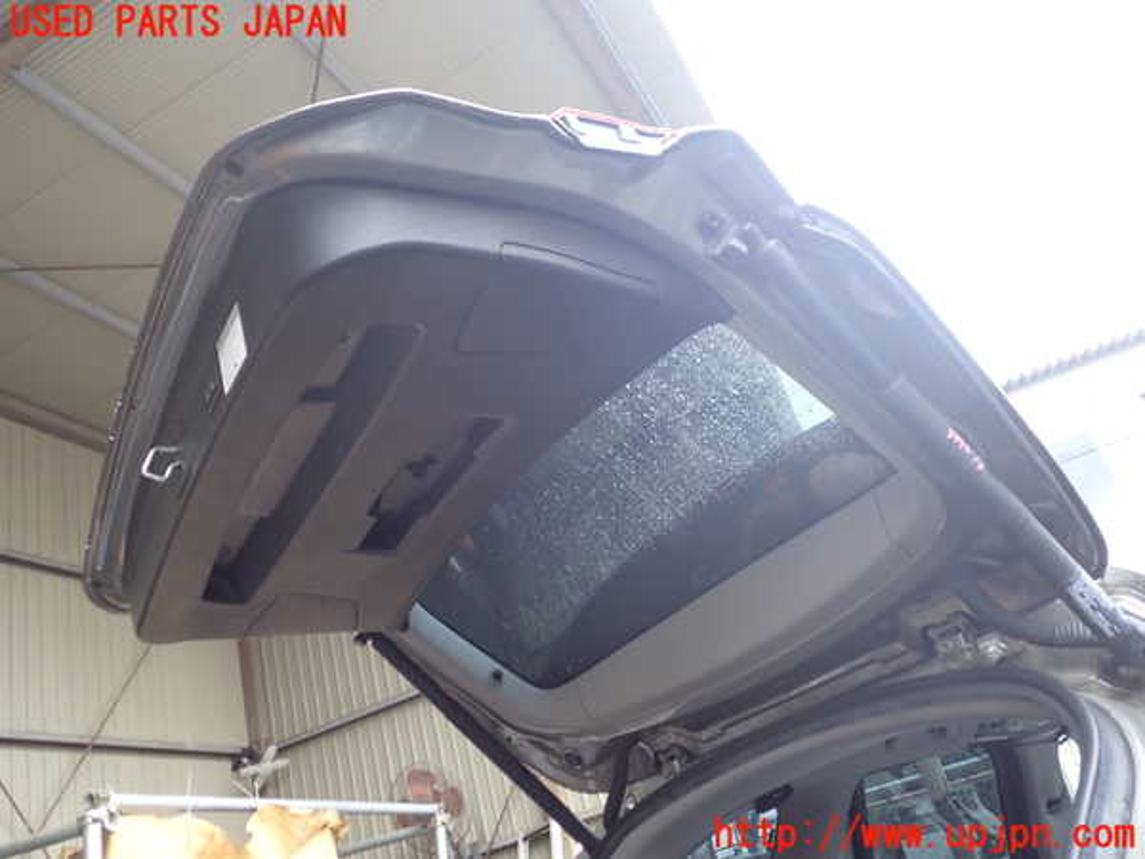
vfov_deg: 46.8
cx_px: 572
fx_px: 992
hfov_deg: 60.0
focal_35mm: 30
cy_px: 430
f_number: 2.3
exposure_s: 1/50
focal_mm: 5.4
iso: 200
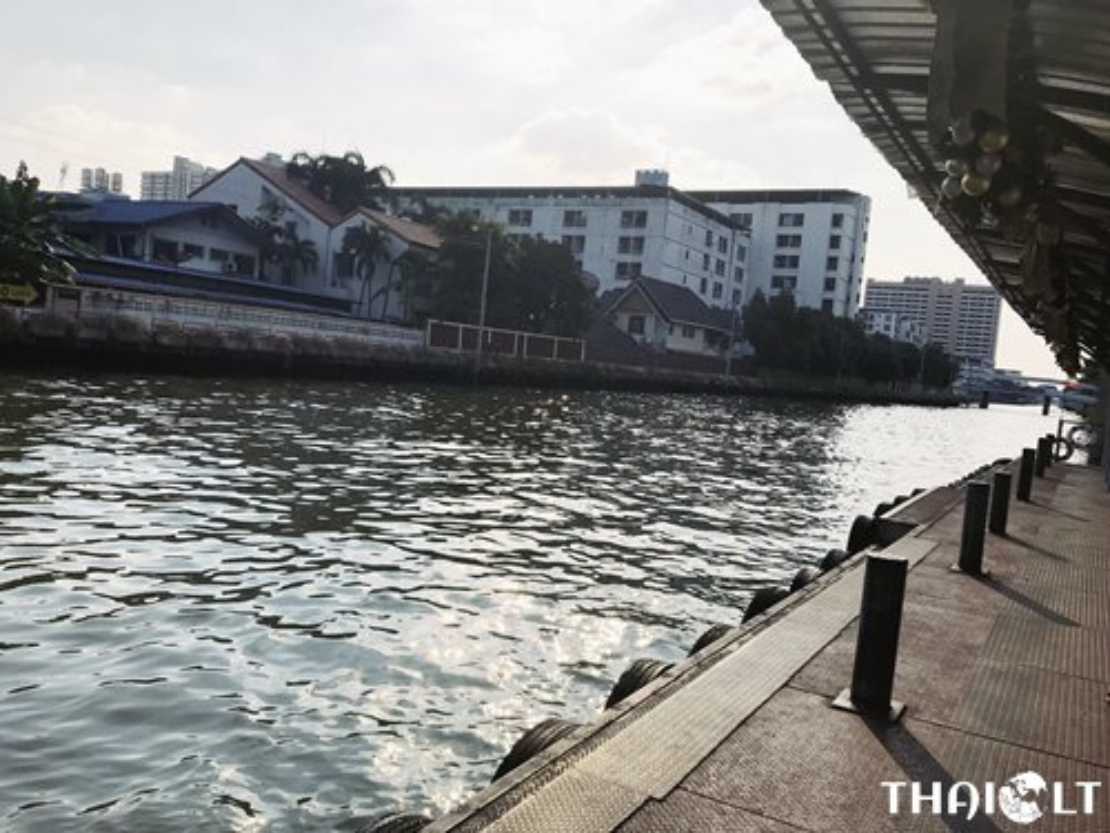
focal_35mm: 28
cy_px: 416
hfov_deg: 63.4
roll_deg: -5.7
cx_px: 555
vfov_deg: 49.7
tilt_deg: -4.0
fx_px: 898
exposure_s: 1/5051
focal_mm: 3.99
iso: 20
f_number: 1.8
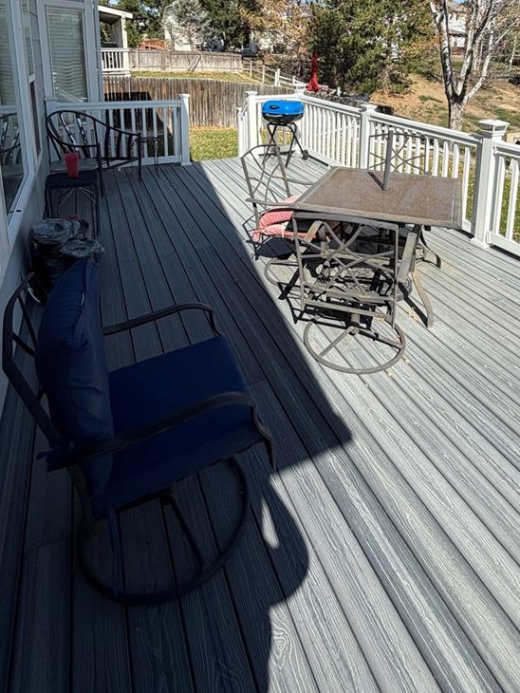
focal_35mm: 23
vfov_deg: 66.9
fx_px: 460
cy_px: 137
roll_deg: -0.9
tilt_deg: -10.8
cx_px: 313
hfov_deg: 58.4
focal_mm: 2.22
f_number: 2.2
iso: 25
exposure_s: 1/770
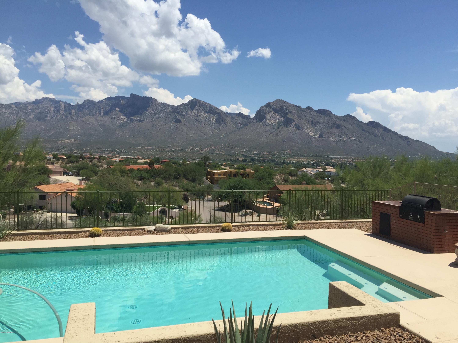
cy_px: 172
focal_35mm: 29
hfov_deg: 61.7
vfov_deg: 48.2
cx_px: 229
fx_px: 384
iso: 32
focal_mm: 4.15
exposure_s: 1/3597
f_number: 2.2
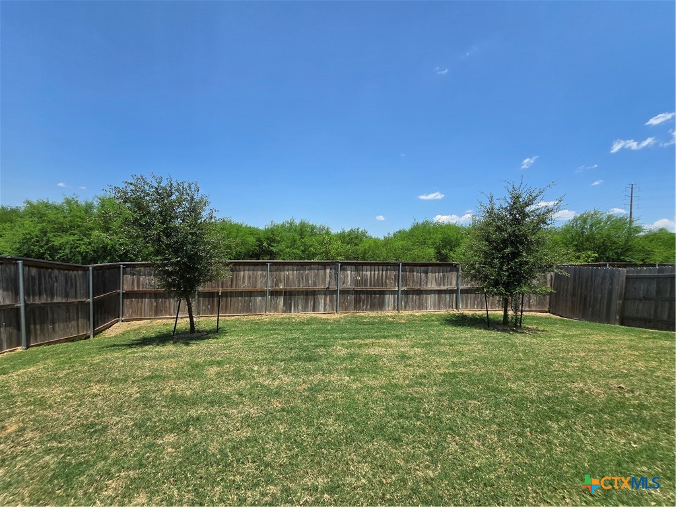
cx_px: 338
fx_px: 254
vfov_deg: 89.9
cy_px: 254
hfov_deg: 106.2
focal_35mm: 13
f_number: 2.2
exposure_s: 1/3026
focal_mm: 2.2
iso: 50
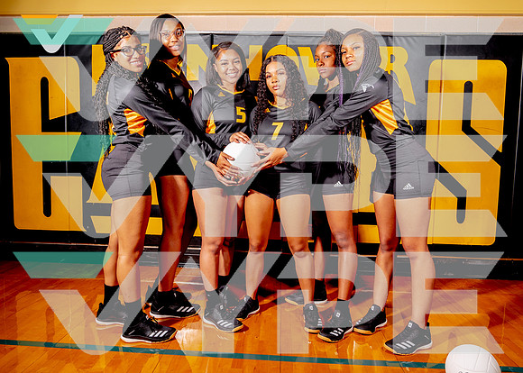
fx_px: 395
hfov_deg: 67.0
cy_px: 182
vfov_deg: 50.6
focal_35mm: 27
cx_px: 256
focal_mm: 24
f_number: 7.1
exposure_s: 1/125
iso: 100
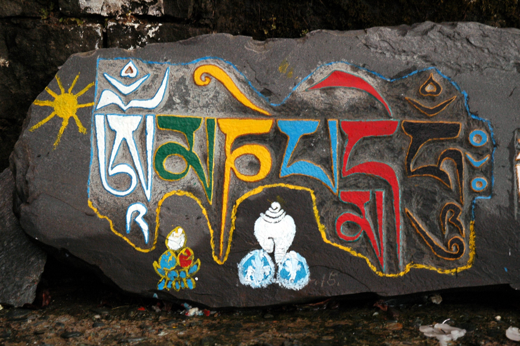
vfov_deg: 20.6
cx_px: 260
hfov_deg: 30.5
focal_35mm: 66
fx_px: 952
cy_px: 173
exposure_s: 1/50
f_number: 4.5
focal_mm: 44
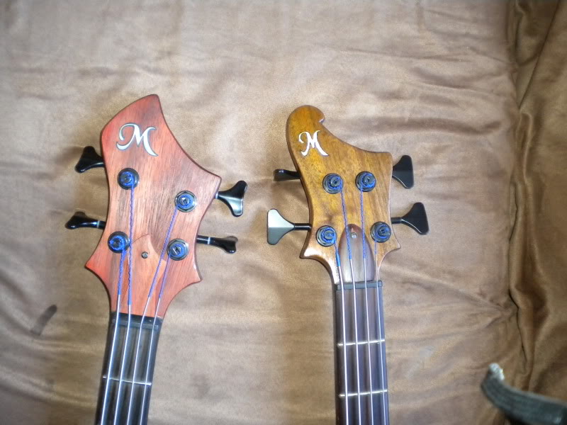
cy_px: 212
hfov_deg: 52.6
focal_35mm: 35
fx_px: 573
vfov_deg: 40.7
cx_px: 284
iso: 400
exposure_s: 1/30
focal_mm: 6.3
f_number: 3.1
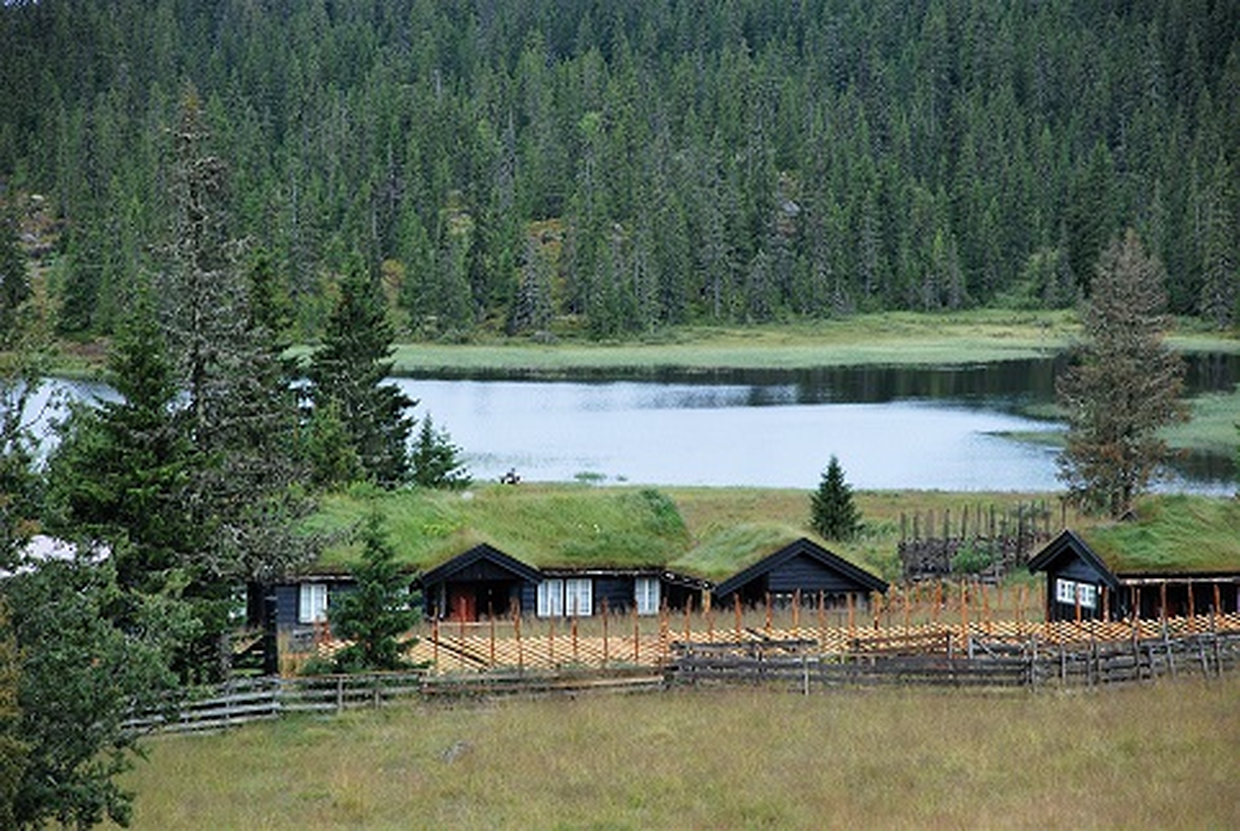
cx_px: 620
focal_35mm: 180
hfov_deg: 11.4
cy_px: 416
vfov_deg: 7.7
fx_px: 6209
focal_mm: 120
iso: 220
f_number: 5.6
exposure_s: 1/125
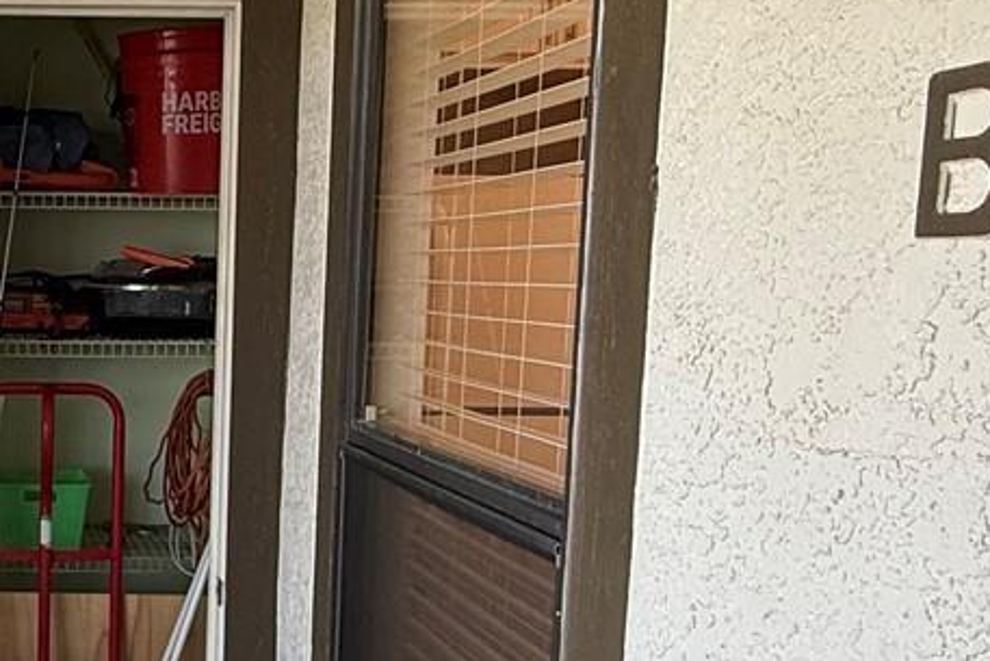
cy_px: 455
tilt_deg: -7.1
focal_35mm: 51
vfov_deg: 26.3
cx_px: -4
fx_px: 1403
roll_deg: -0.7
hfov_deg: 35.2
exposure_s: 1/99
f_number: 2.2
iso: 80
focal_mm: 2.22
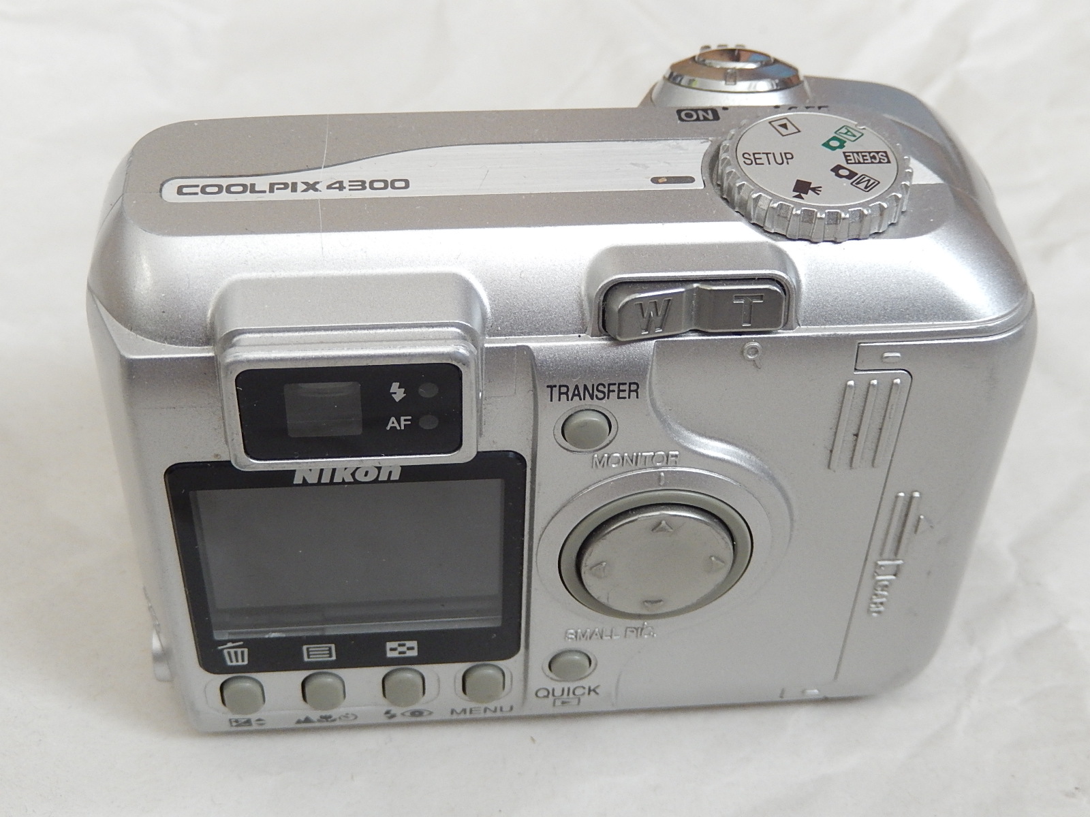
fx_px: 1606
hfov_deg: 37.5
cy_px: 408
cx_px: 545
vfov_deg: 28.6
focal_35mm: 51
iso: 400
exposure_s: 1/50
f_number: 4.5
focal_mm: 9.2
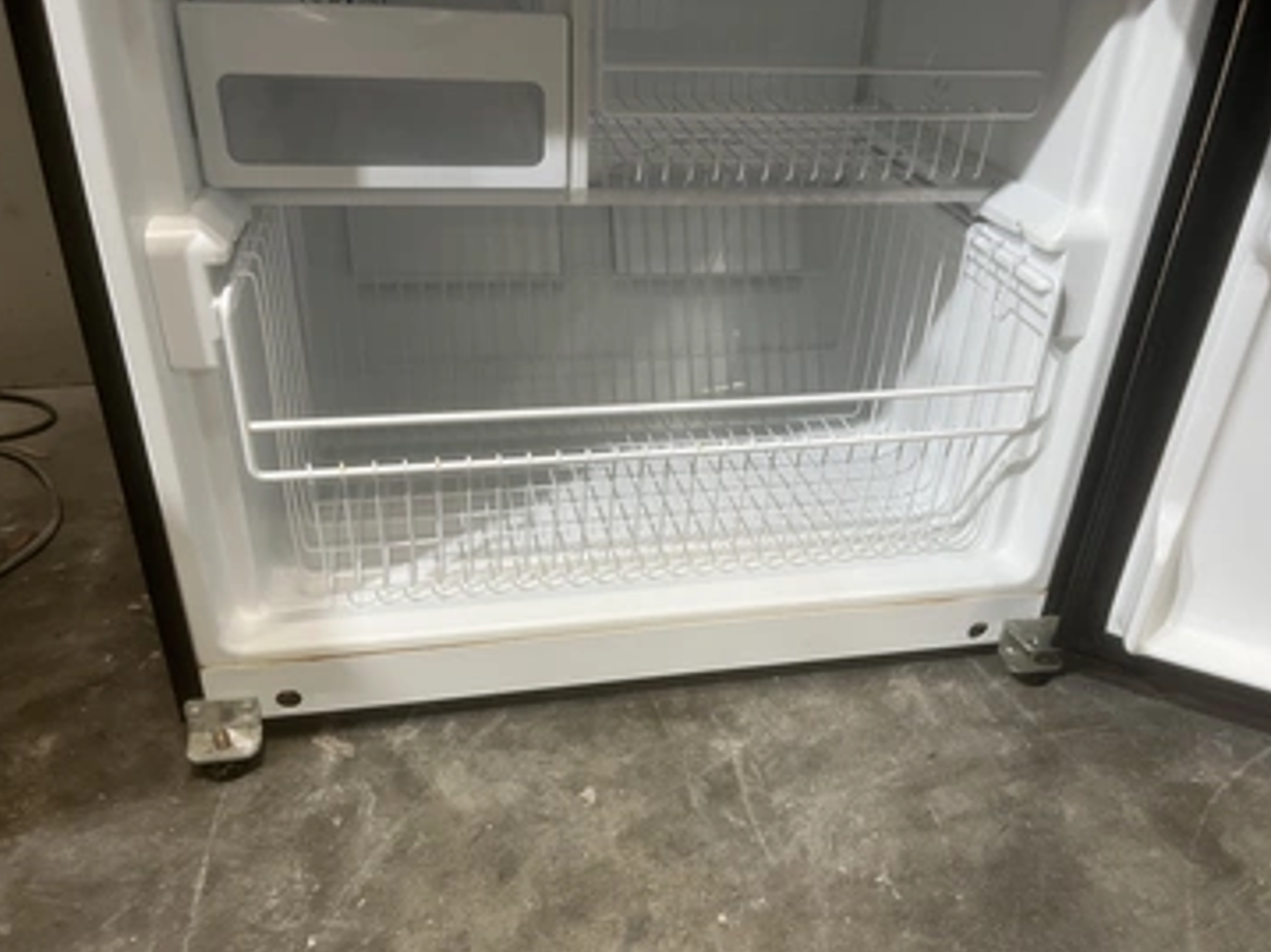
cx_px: 669
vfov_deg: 48.1
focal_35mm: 29
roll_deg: -4.6
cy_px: 527
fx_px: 1064
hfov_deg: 61.6
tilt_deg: -34.0
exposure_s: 1/60
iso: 80
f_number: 1.6
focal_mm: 5.1
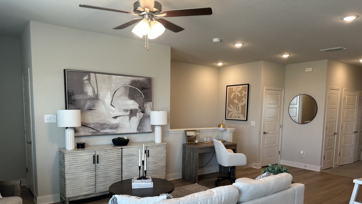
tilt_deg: -6.3
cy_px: 139
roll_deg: -1.2
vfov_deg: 42.2
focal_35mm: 27
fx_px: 259
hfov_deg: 69.9
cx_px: 184
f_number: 1.78
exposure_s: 1/120
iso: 100
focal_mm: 6.86
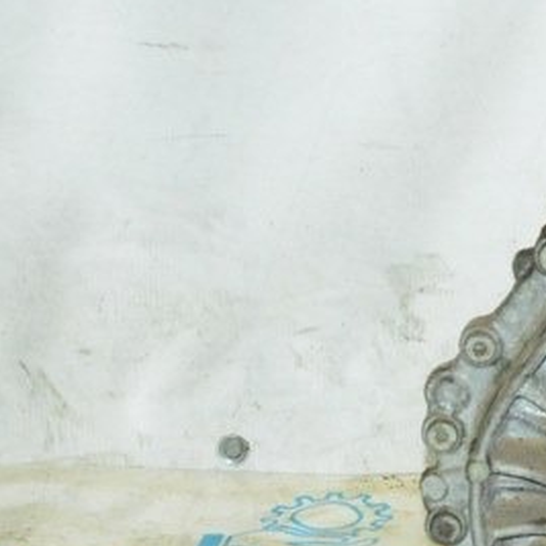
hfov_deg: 6.4
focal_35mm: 269
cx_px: 980
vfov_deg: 6.5
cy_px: 283
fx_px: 4794
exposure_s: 1/200
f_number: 5.6
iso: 6400
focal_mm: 55
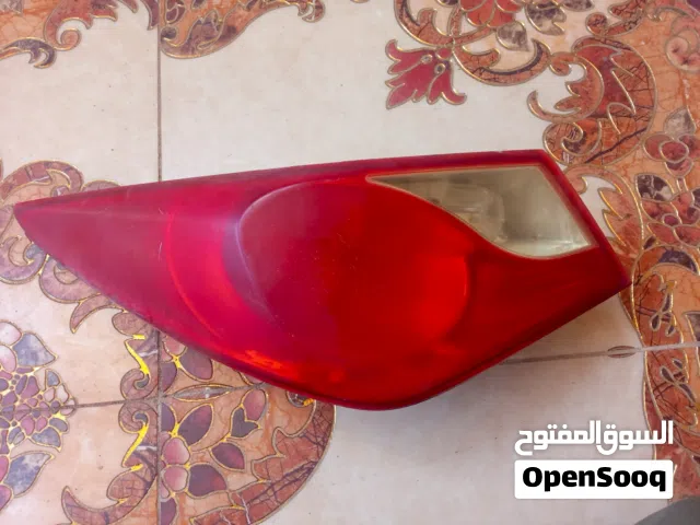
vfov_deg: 53.1
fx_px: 526
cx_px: 350
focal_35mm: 26
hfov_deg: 67.3
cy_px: 262
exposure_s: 1/100
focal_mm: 3.64
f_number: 1.85
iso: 250
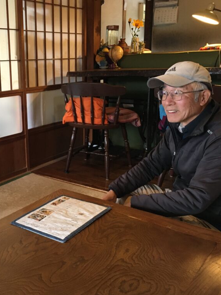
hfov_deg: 35.4
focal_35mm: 39
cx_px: 38
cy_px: 148
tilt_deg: -13.5
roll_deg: +1.5
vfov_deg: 47.9
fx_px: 332
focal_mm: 4.15
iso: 200
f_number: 2.2
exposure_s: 1/24
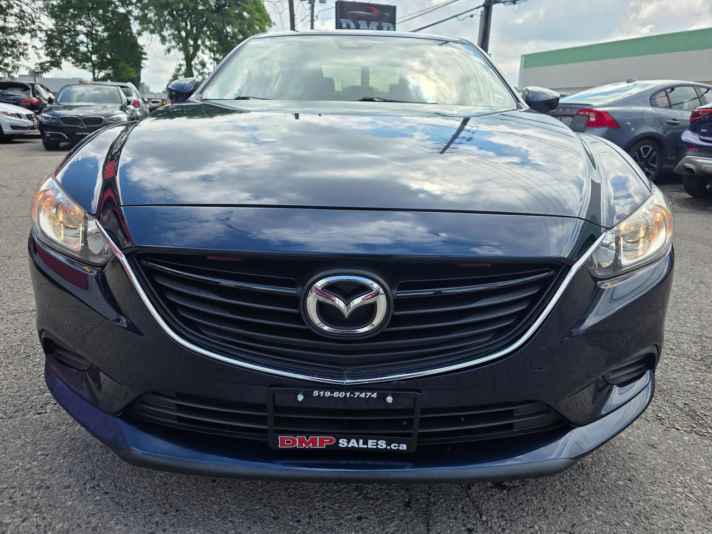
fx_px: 473
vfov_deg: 58.9
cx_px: 356
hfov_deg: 73.9
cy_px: 267
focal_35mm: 23
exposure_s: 1/3521
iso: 80
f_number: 1.7
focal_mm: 6.3
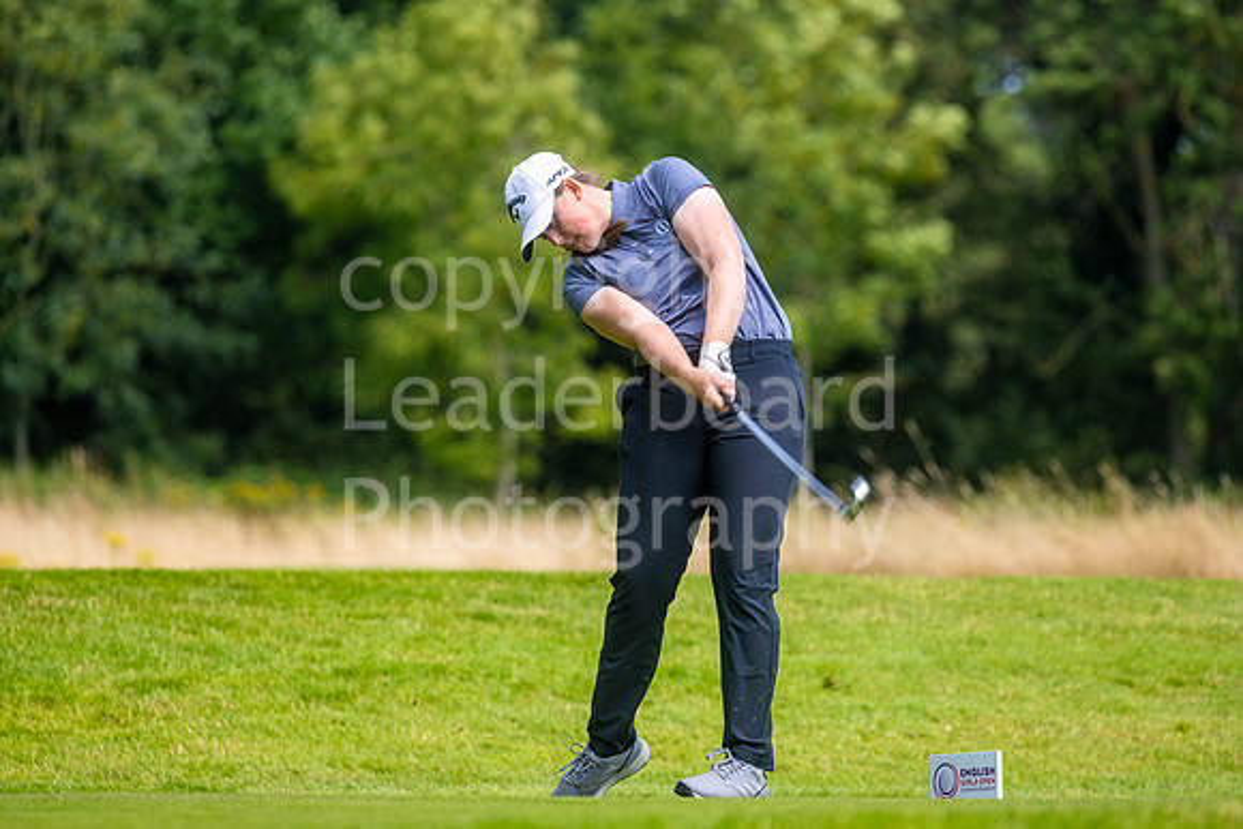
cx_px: 622
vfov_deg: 4.6
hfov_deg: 6.9
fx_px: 10360
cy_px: 414
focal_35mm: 300
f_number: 5.6
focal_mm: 300
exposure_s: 1/800
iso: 200
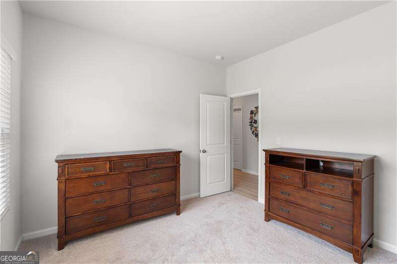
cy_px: 132
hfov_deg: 95.0
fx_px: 182
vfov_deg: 72.0
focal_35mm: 16
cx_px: 198
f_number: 8
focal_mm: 11
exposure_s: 1/50
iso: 400
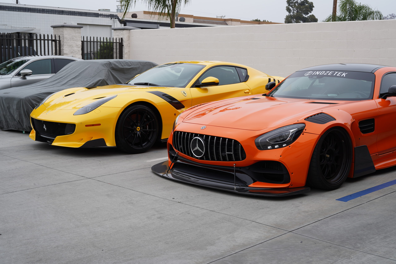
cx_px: 198
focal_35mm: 49
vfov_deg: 27.5
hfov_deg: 40.3
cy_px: 132
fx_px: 539
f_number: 8
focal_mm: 49
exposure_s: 1/200
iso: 100
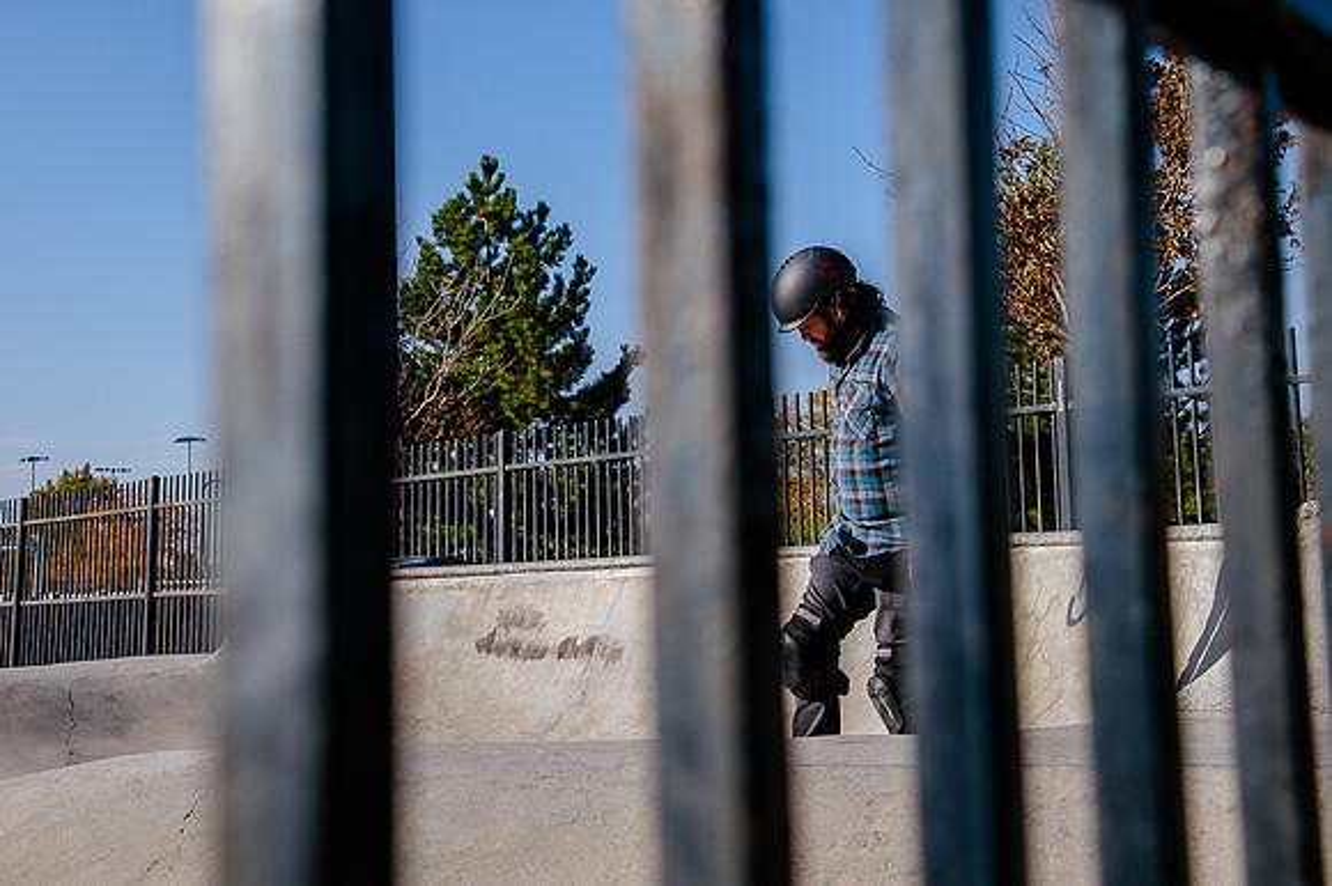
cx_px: 579
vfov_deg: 21.0
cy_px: 345
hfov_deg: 31.2
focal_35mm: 64
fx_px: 2383
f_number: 8
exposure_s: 1/500
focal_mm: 48
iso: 200
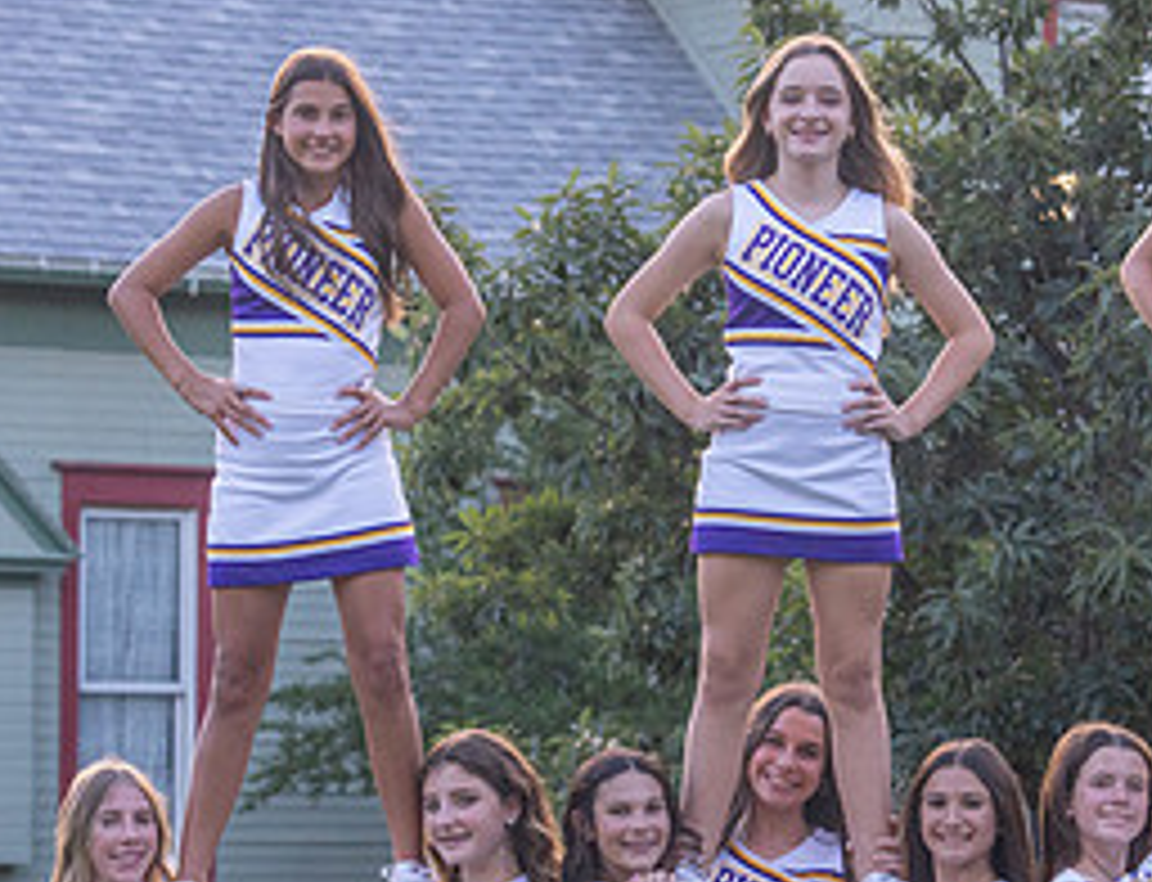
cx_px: 604
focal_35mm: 184
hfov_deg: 10.7
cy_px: 785
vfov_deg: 8.2
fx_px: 6170
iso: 1250
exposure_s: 1/400
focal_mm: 70
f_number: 4
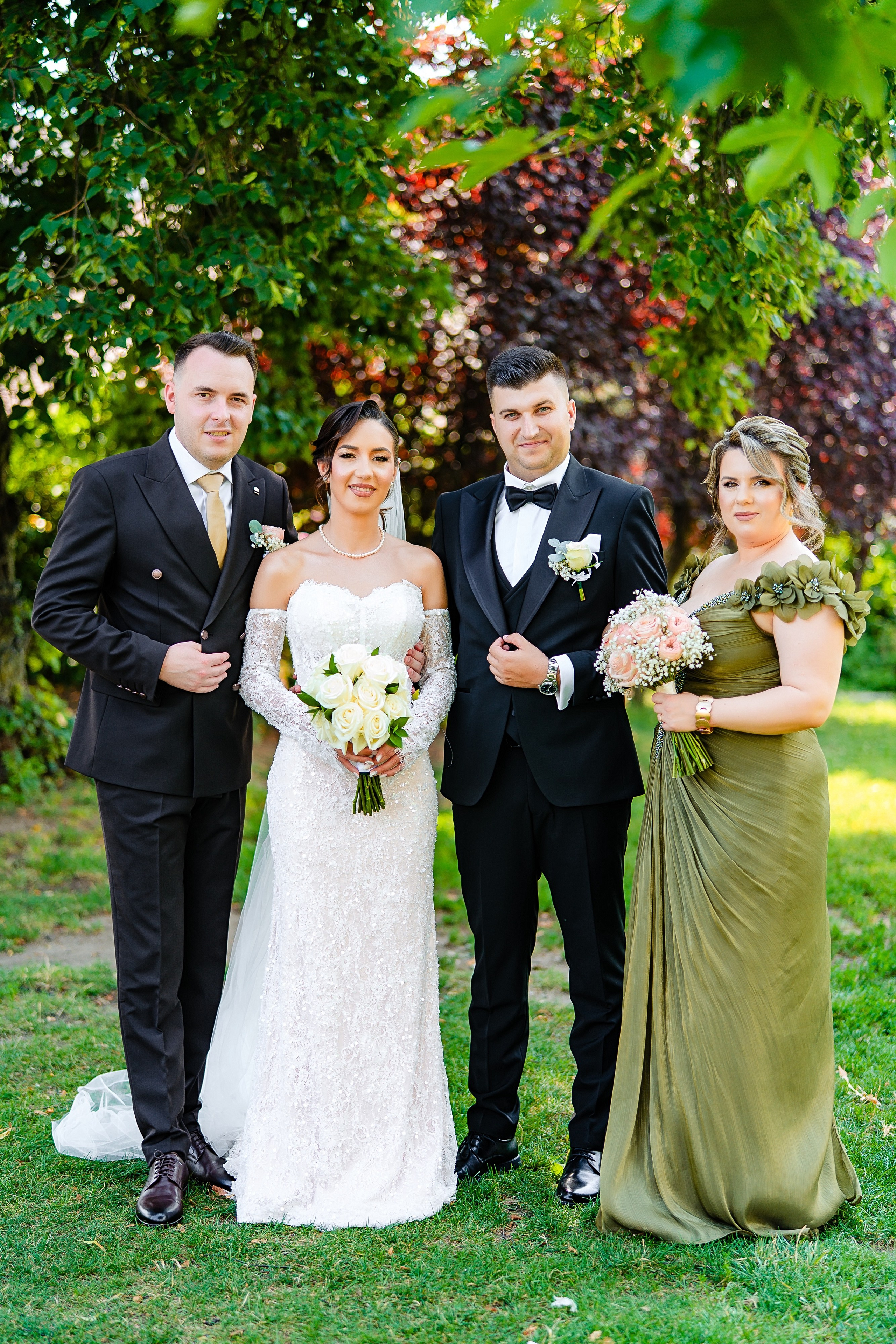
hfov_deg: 27.0
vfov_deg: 39.6
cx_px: 448
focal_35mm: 50
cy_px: 672
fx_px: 1867
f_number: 1.4
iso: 200
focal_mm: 50
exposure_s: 1/800
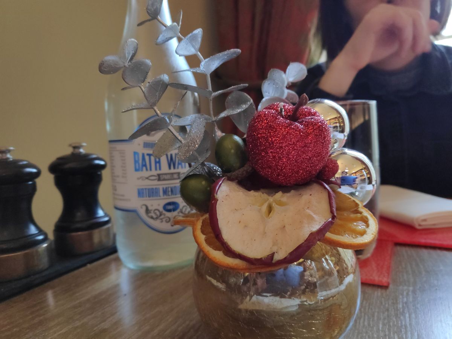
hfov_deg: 81.7
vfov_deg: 66.0
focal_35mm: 20
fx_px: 261
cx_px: 226
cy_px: 170
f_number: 1.9
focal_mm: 3.94
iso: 711
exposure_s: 1/50
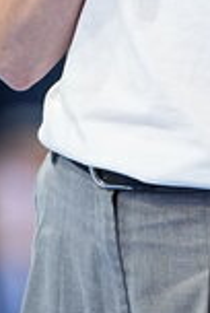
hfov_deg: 1.7
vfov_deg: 2.6
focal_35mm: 795
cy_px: -231
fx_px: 6924
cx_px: 243
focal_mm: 135
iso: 1000
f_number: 1.8
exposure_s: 1/1600
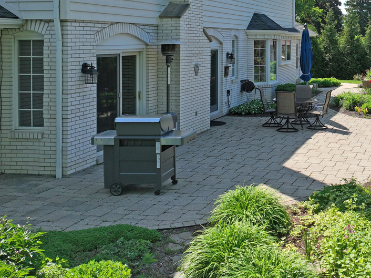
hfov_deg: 35.8
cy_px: 48
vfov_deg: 28.9
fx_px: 525
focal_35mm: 49
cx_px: 355
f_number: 2.8
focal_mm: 12.29
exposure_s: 1/400
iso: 130
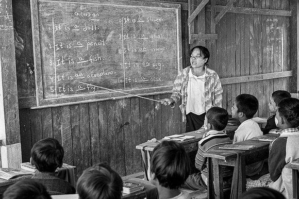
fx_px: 479
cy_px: 102
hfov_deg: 34.7
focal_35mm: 58
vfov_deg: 23.5
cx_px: 154
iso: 1600
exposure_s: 1/100
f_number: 6.3
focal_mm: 56
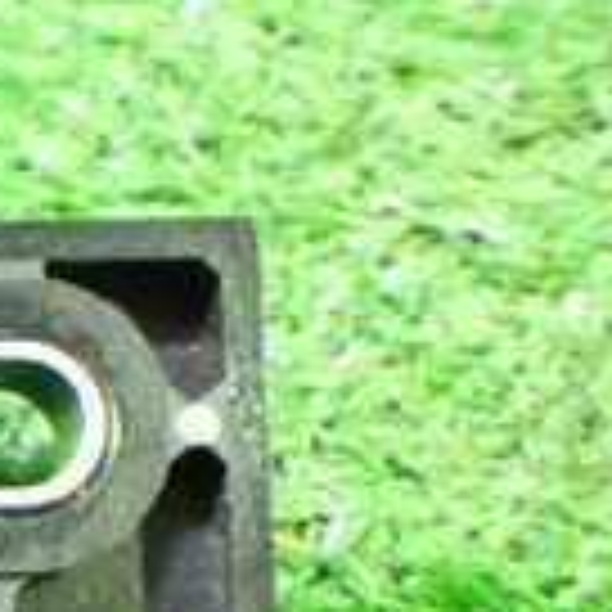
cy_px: 824
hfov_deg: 12.9
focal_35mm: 117
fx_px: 2340
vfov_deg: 14.2
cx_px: -626
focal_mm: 5.4
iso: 1250
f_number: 2.3
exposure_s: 1/30
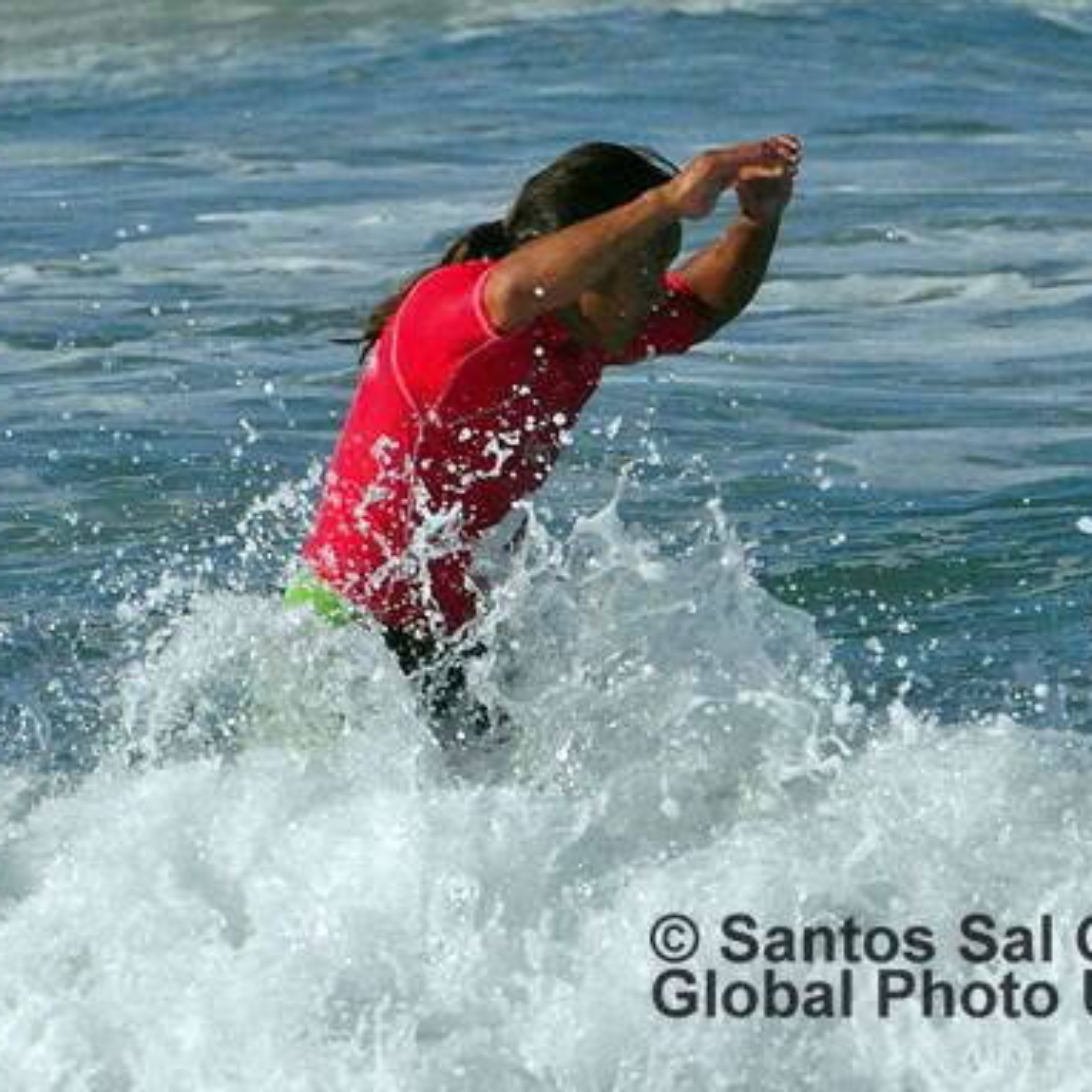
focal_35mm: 713
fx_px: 25447
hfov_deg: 2.5
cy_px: 547
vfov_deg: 2.5
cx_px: 607
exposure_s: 1/2500
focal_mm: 370
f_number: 11
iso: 1250
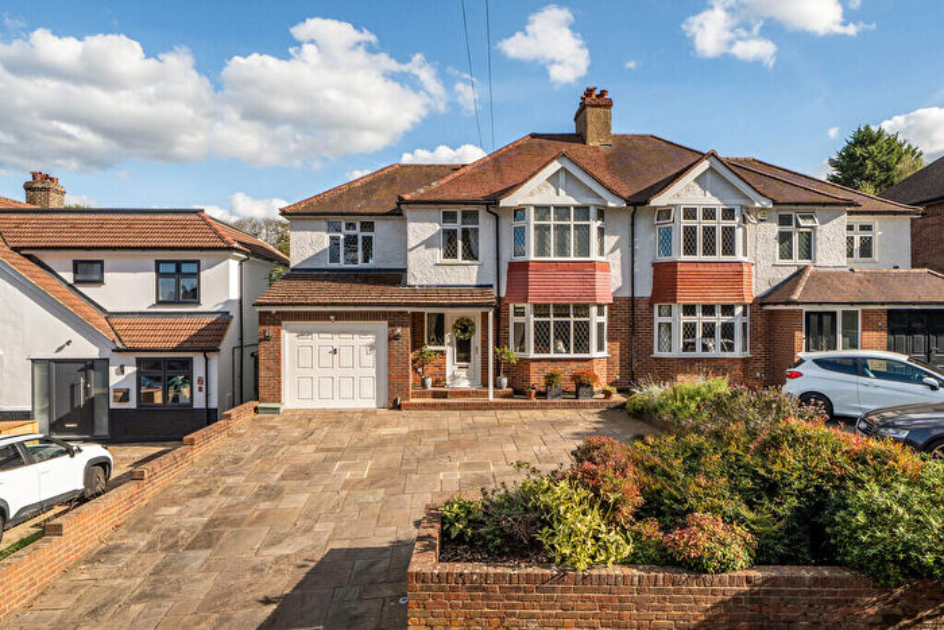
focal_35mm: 21
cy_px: 315
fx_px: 551
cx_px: 472
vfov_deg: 59.5
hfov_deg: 81.2
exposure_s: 1/640
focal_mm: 14
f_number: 8
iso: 400
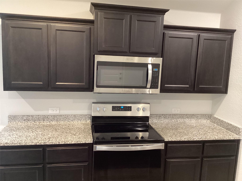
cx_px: 121
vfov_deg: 45.4
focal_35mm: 31
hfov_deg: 58.4
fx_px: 217
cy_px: 90
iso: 400
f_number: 2.4
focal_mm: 3.3
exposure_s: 1/40
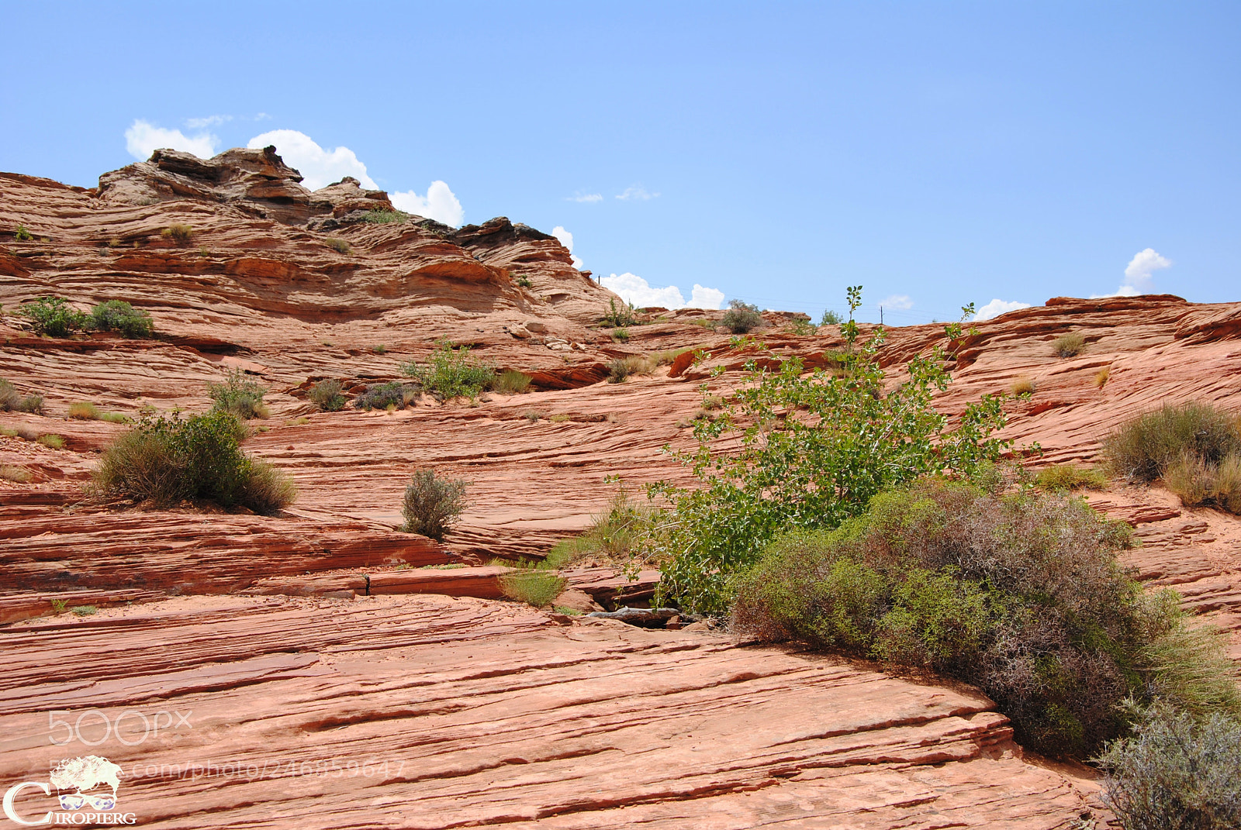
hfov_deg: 38.8
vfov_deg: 26.6
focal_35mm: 51
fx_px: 1760
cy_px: 415
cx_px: 620
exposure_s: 1/250
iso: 100
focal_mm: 34
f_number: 8
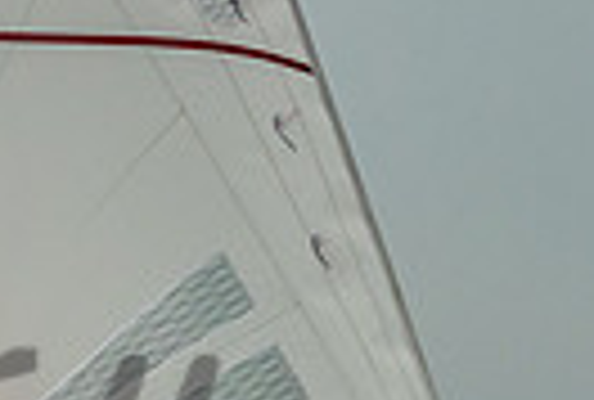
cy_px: 447
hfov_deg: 3.4
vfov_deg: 2.3
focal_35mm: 600
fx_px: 9934
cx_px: -528
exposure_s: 1/3200
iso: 800
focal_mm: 110
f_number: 9
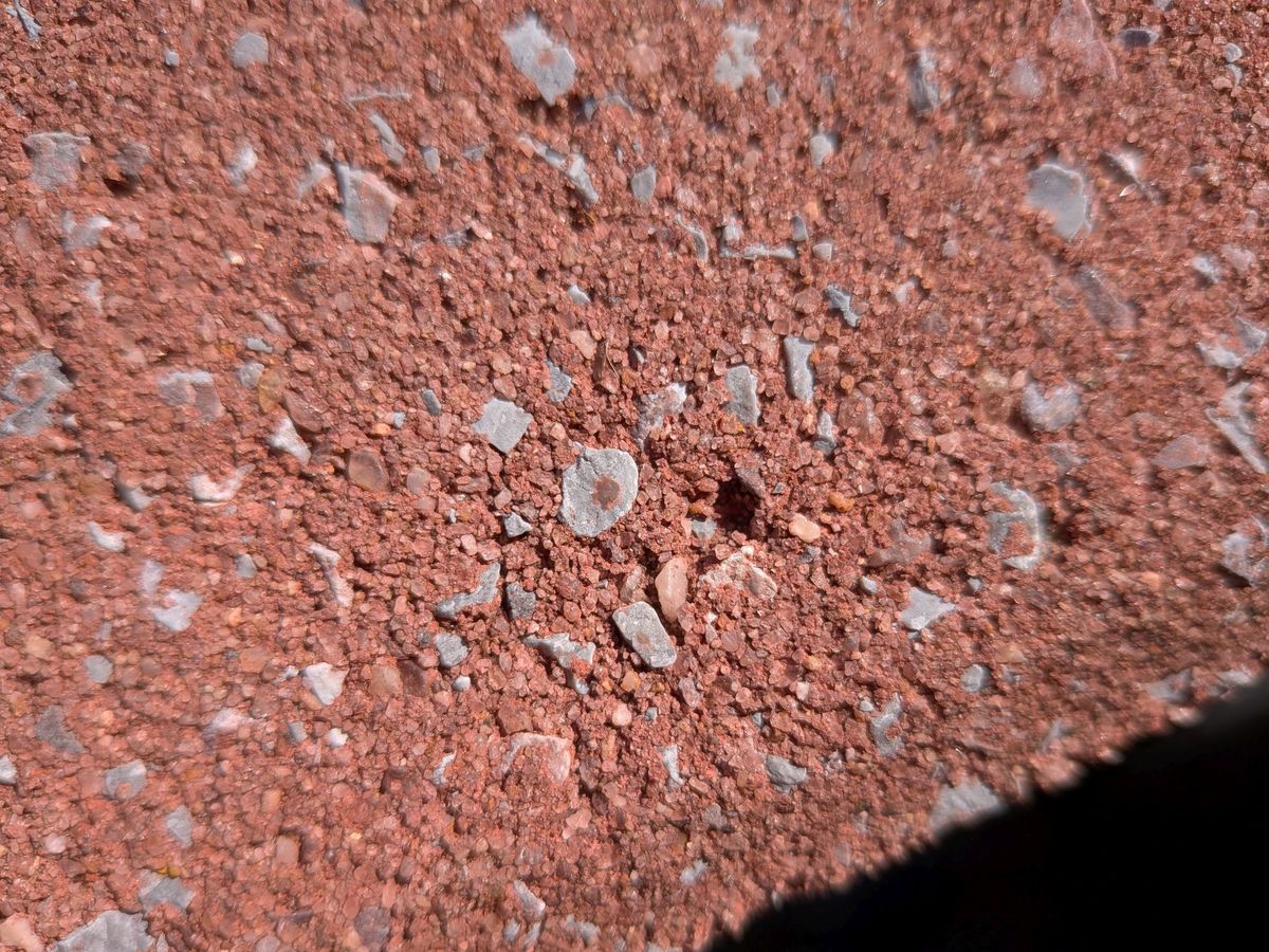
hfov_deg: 71.6
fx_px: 880
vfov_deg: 56.8
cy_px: 476
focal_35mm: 24
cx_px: 634
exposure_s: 1/1160
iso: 27
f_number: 1.7
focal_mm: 4.53
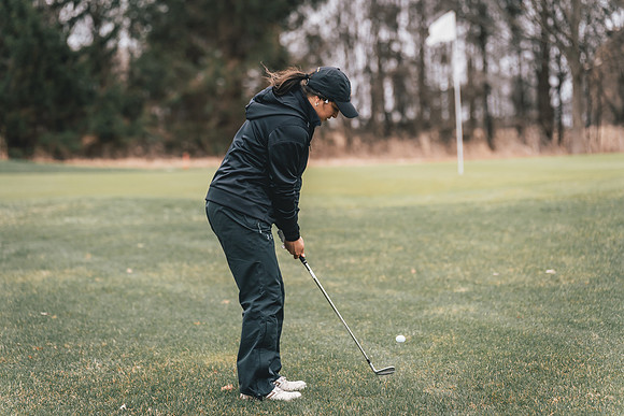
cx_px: 301
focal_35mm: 113
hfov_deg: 18.2
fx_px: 1952
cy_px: 208
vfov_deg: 12.2
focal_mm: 106
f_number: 2.8
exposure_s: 1/4000
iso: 640
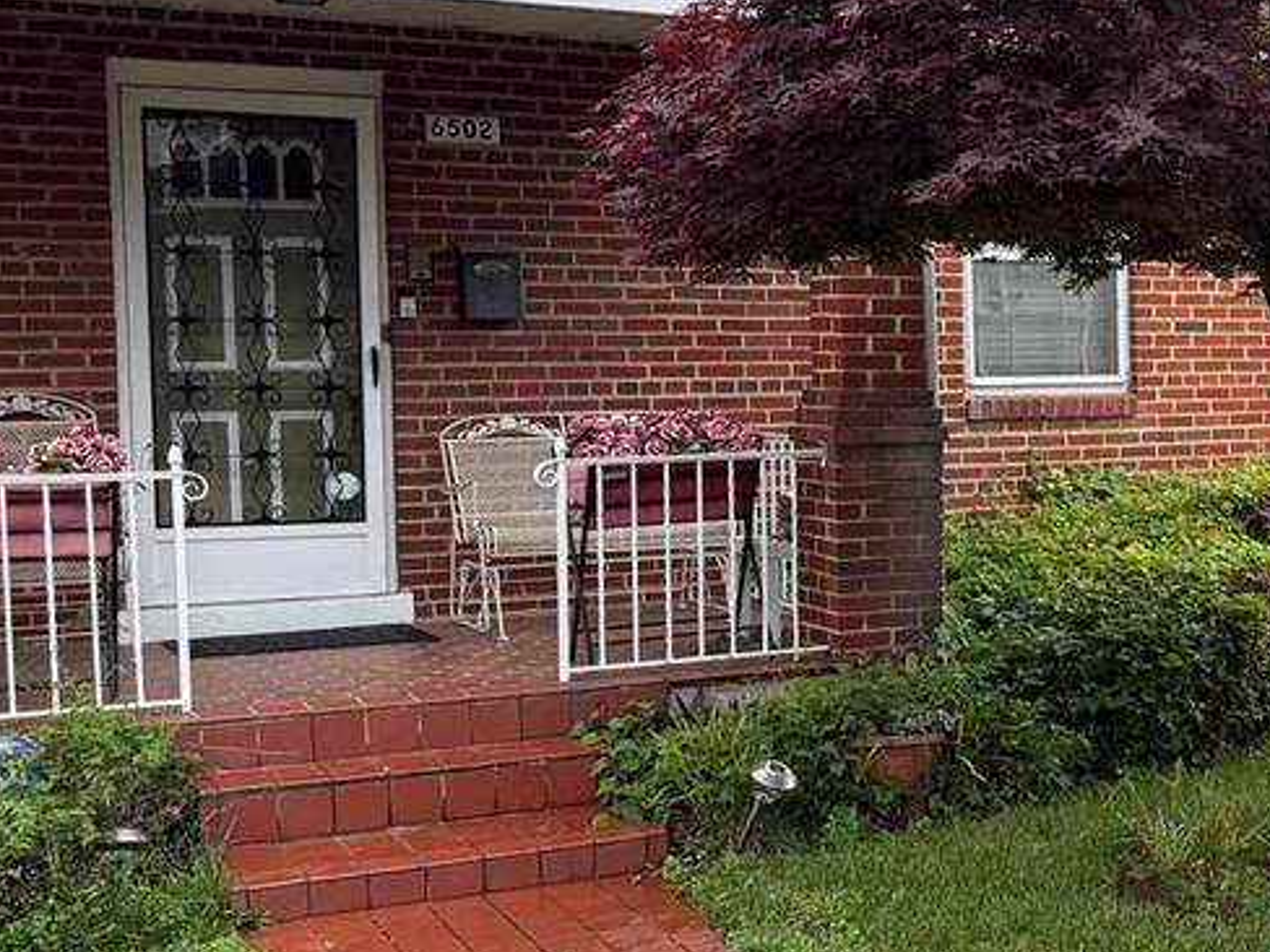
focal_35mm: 63
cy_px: 471
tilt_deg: -3.1
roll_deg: +0.6
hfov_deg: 27.5
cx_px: 1473
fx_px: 2311
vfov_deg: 23.3
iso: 100
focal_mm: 6.76
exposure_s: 1/1046
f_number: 1.78
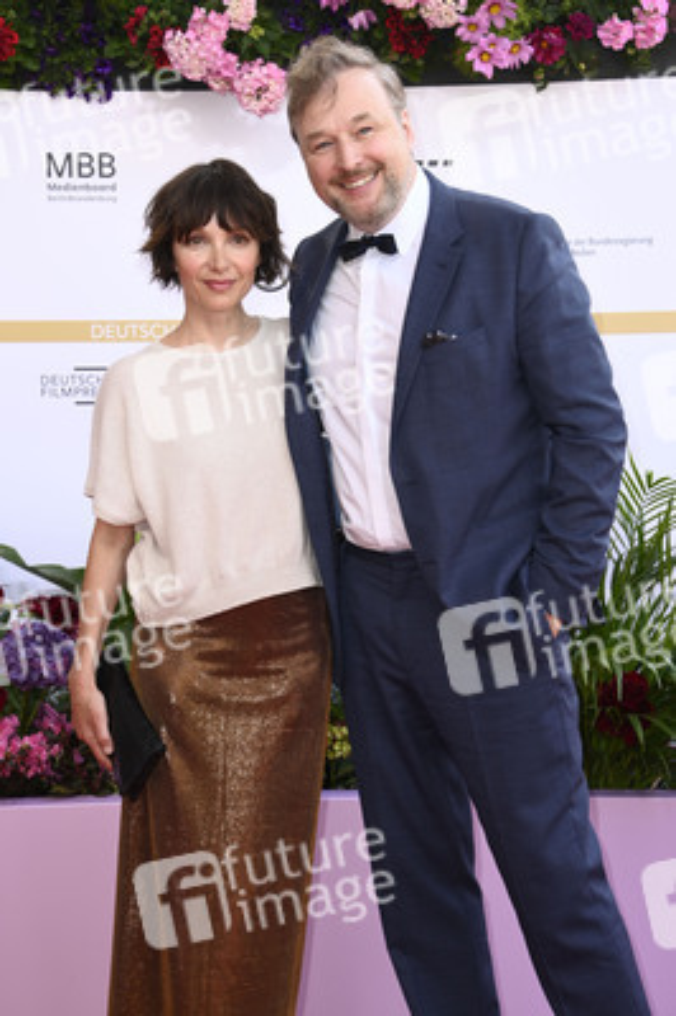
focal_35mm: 72
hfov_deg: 18.9
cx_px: 338
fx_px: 2031
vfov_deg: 28.1
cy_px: 508
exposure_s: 1/250
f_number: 6.3
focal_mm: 72
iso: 500
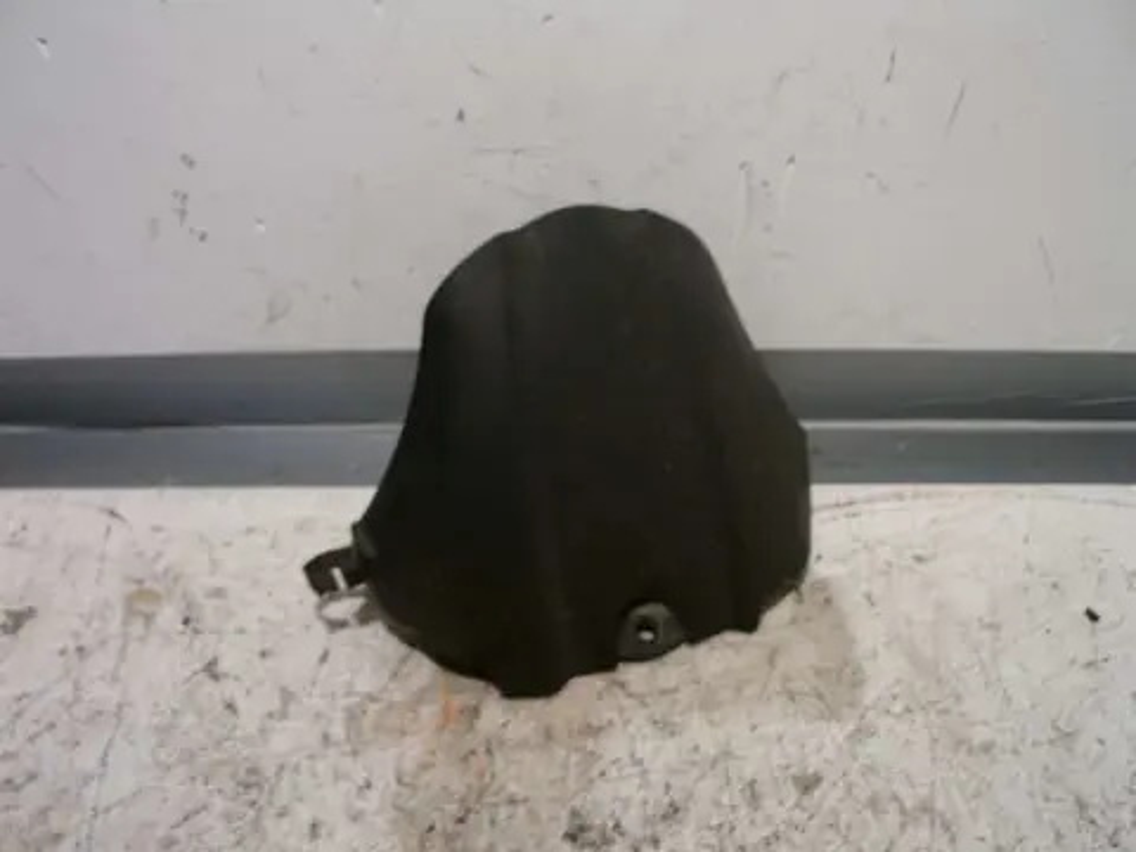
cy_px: 426
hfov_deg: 55.4
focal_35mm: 33
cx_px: 568
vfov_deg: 42.9
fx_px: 1083
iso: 125
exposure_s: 1/30
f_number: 2.8
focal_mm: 5.5
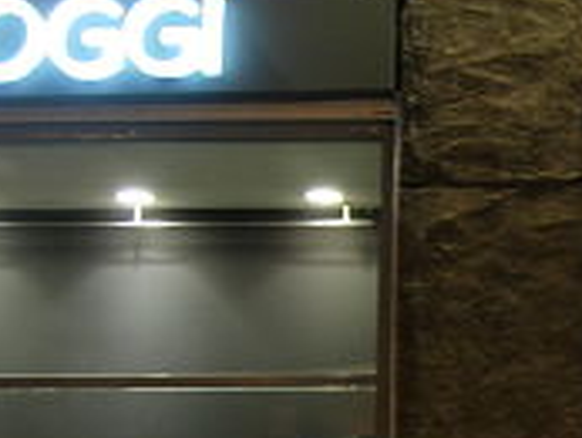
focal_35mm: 132
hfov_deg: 13.6
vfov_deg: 11.0
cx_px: 982
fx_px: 2221
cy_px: 519
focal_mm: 7.8
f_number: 2.8
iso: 64
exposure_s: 1/4.1
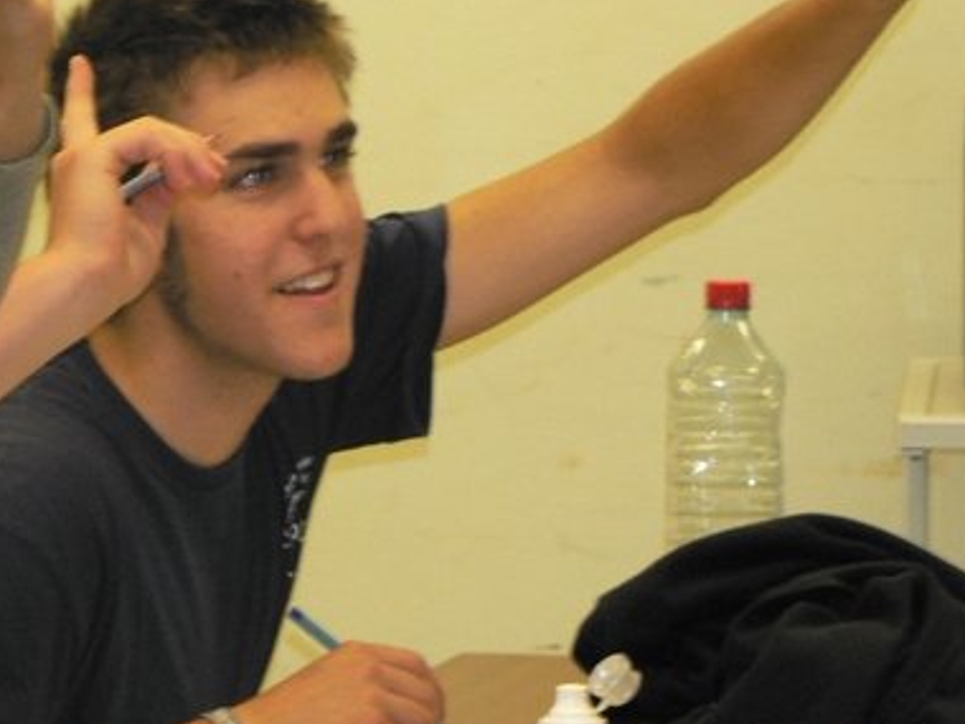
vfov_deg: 4.2
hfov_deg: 5.6
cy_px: 236
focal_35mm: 352
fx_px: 9813
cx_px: 221
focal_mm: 37.1
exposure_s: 1/60
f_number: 3.3
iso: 300
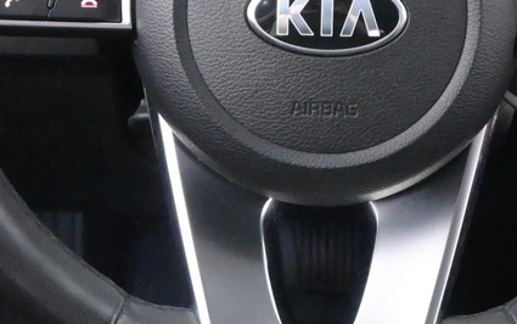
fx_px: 1888
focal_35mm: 134
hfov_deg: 15.6
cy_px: 50
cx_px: 315
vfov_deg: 9.8
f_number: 4.2
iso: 9000
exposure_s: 1/40
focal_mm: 23
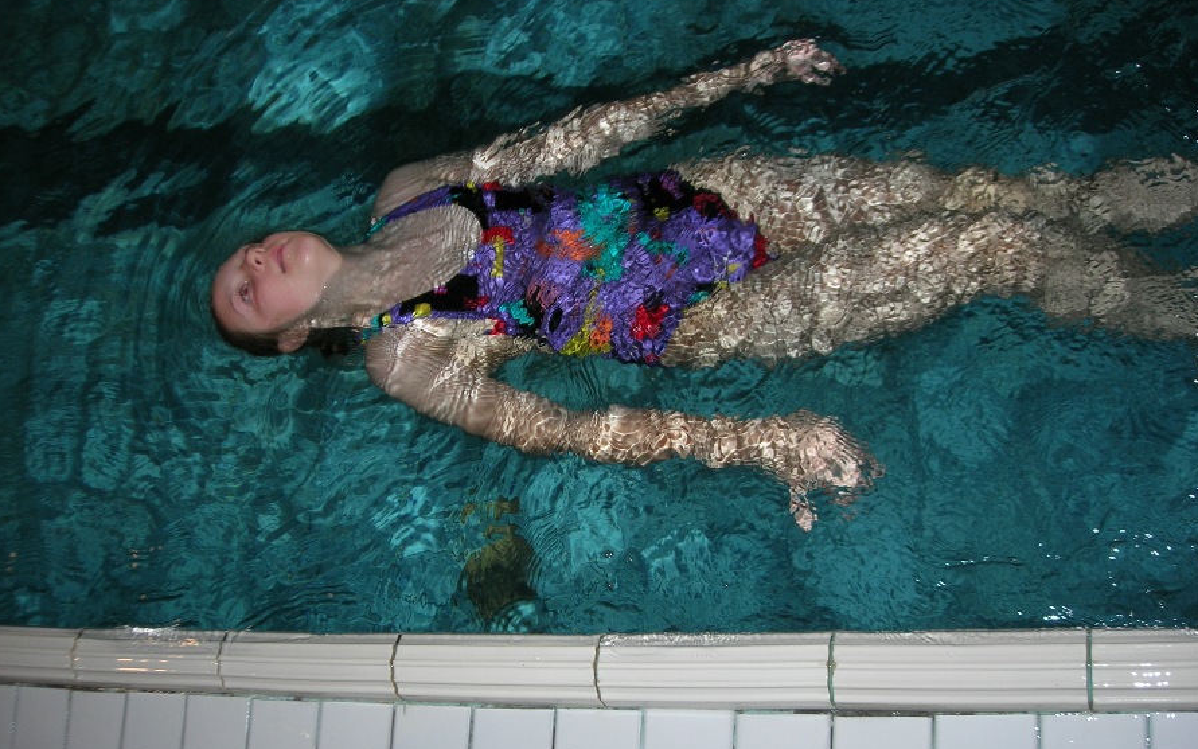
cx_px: 596
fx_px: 1339
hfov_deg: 48.2
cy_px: 426
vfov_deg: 31.2
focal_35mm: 41
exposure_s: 1/60.1
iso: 64
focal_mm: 7.8
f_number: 2.8
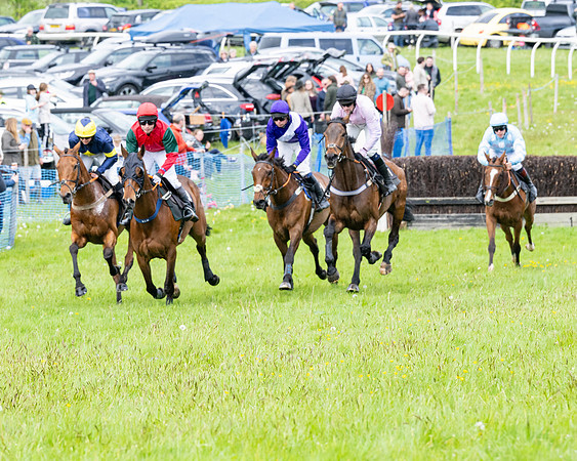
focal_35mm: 361
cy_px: 207
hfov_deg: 5.4
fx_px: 6163
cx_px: 153
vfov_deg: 4.3
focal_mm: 175
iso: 400
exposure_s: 1/500
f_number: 7.1
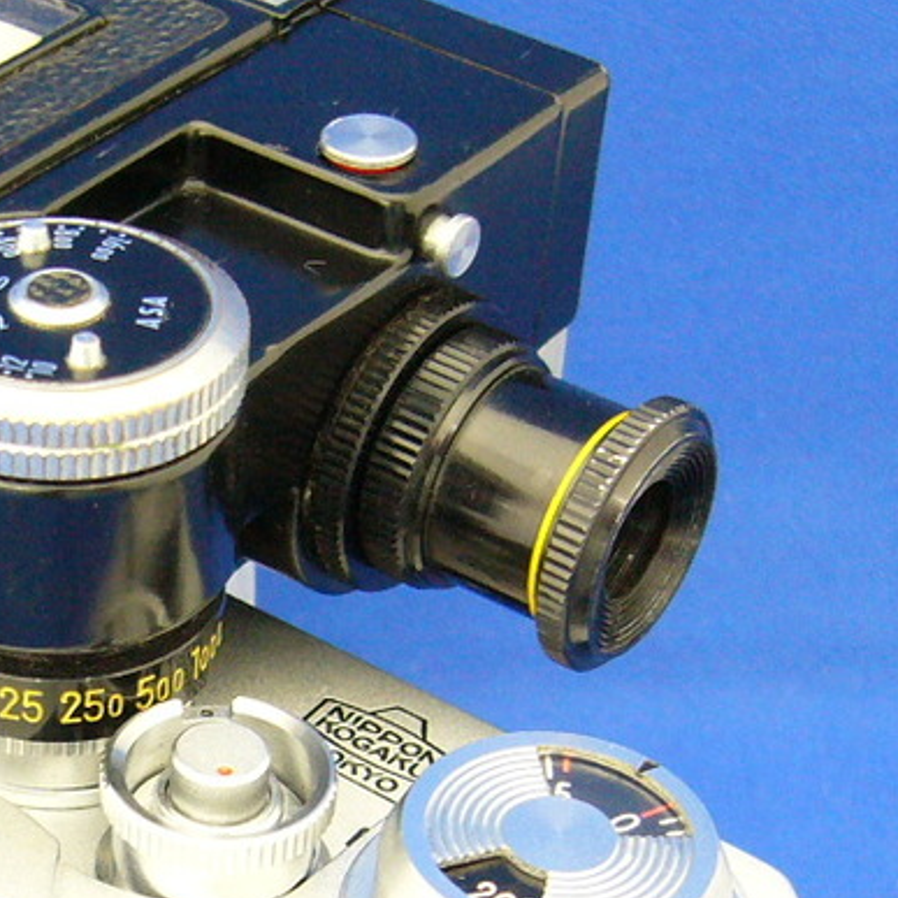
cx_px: -5
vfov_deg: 17.8
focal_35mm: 96
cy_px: 805
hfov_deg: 17.7
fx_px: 2818
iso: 200
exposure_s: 1/8
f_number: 2.8
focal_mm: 5.8
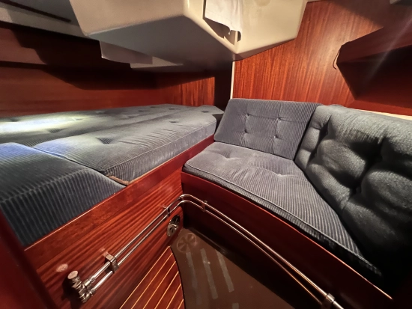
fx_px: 155
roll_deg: +1.1
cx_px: 206
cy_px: 154
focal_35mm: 13
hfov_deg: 106.2
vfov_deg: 90.0
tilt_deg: -22.9
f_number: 1.8
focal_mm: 1.57
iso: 1600
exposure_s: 1/9
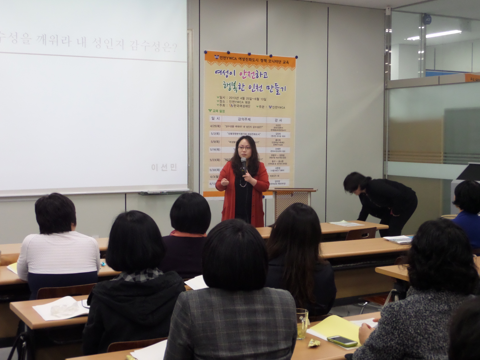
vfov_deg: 26.1
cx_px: 238
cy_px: 183
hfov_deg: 34.4
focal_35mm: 56
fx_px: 776
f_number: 3.8
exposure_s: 1/45
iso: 400
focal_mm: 8.7
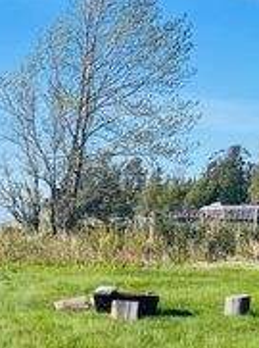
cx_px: -213
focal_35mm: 96
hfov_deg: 13.7
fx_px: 961
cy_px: 328
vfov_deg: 20.0
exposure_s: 1/4444
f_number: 1.5
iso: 50
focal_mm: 5.7
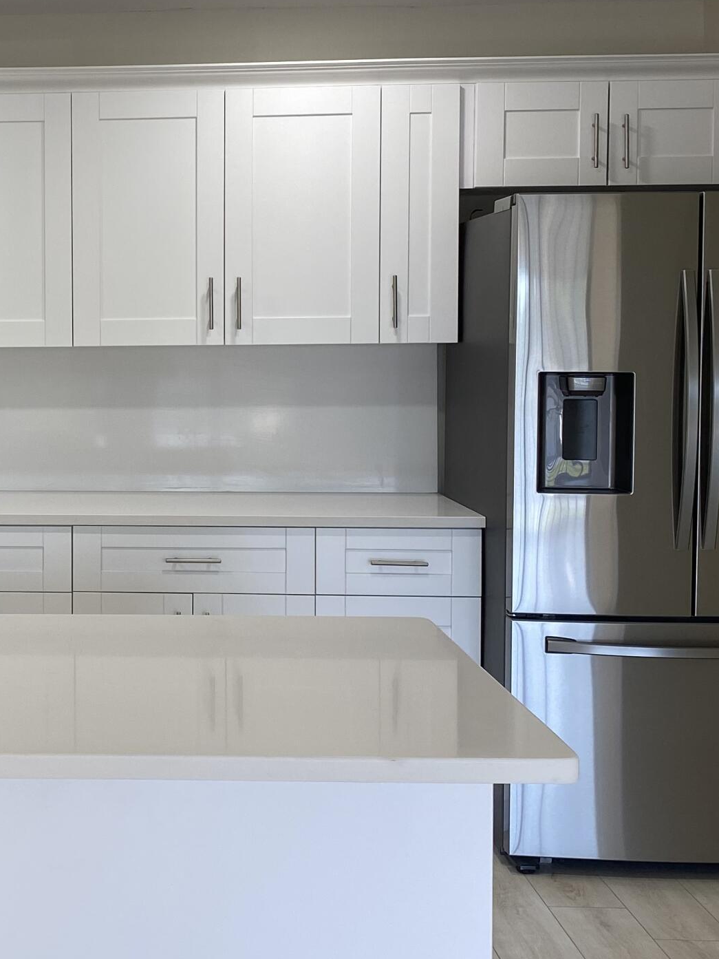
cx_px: 22
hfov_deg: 25.0
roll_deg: +0.4
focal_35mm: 56
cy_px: 402
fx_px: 1551
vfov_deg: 34.3
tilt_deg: -3.4
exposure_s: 1/120
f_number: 1.8
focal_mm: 4.25
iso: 50
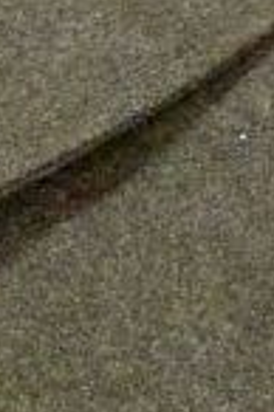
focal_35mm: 297
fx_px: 3399
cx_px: 116
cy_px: -113
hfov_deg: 4.6
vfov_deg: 6.9
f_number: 4.3
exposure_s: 1/50
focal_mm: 9.4
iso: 800
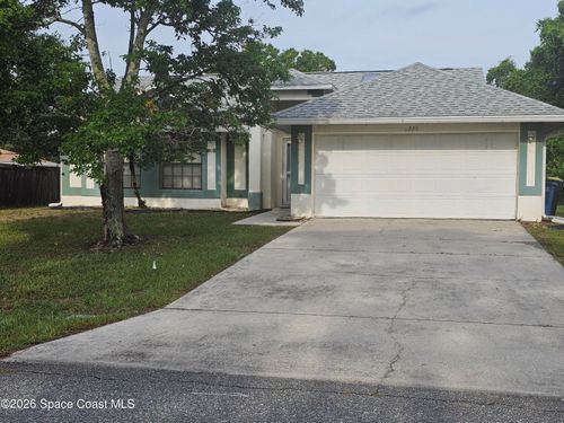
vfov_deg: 58.9
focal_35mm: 23
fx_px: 375
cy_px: 212
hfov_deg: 73.9
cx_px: 282
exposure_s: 1/657
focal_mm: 6.3
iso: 10
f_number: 1.7
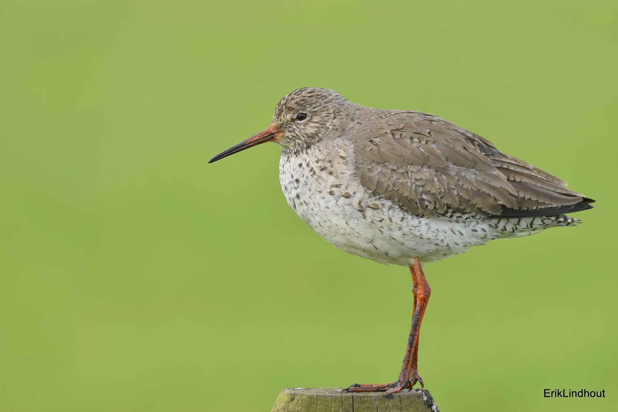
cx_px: 309
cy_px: 206
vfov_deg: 2.2
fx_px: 10813
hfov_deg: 3.3
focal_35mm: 630
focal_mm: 420
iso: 500
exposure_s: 1/200
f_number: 8
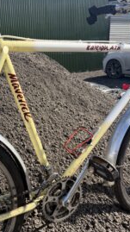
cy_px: 131
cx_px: 35
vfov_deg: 56.5
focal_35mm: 35
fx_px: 215
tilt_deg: -21.3
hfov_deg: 33.1
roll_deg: +2.9
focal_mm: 6.76
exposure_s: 1/2907
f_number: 1.78
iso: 100
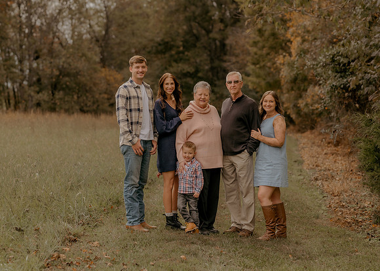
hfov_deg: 20.5
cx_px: 158
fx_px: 1051
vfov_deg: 14.7
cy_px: 128
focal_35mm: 97
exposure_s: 1/800
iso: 125
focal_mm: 85
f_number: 2.8
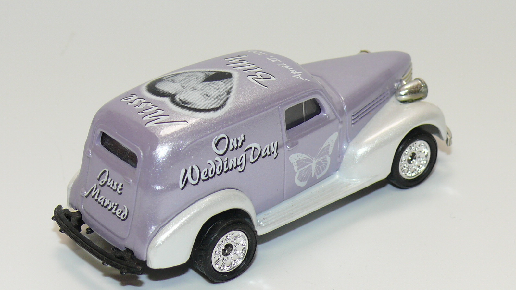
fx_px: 1546
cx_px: 259
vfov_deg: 10.7
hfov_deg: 18.9
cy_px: 152
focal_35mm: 113
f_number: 4
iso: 100
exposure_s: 1/30
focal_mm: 13.5
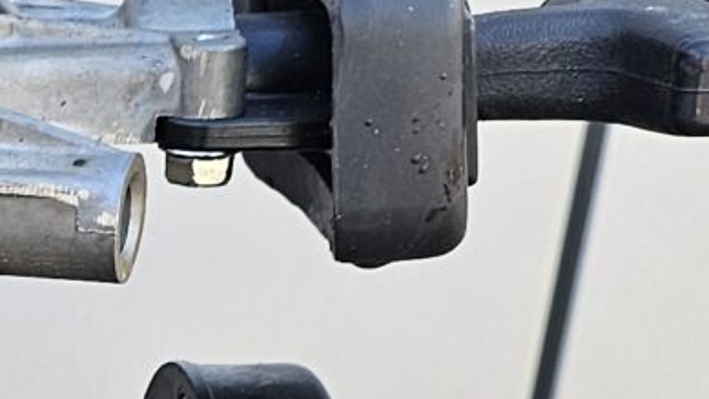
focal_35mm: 165
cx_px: -499
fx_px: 3103
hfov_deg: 12.1
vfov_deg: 6.8
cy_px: 1073
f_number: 1.7
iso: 25
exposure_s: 1/180
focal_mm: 6.3
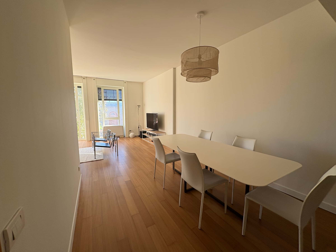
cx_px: 168
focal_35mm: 14
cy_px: 126
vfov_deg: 85.7
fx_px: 136
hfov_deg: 102.1
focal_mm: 2.22
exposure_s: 1/109
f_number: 2.2
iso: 40
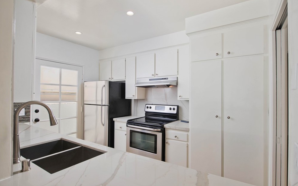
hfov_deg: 88.0
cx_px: 153
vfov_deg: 62.2
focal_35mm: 19
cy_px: 91
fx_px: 154
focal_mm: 18
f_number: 5.6
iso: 400
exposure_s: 1/640
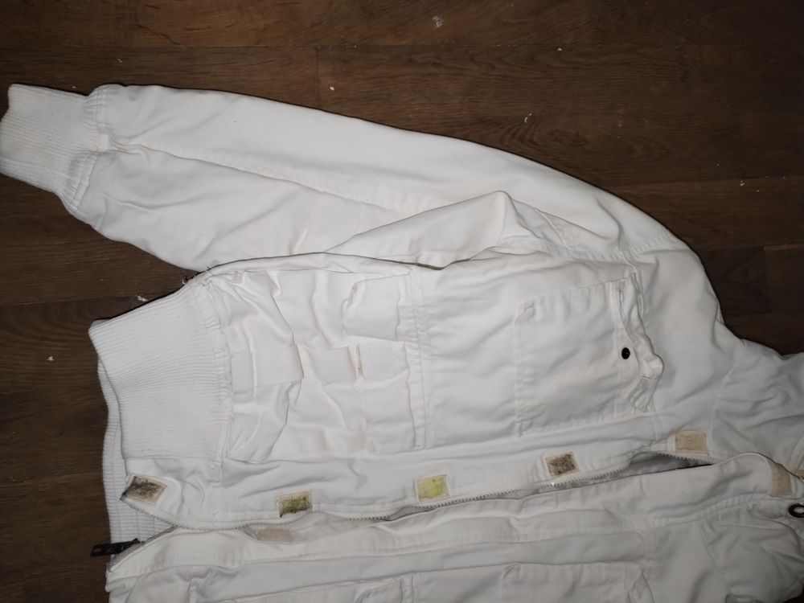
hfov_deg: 67.3
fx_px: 604
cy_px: 302
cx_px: 402
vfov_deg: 53.1
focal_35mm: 26
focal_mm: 4.75
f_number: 1.8
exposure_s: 1/33.3
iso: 770
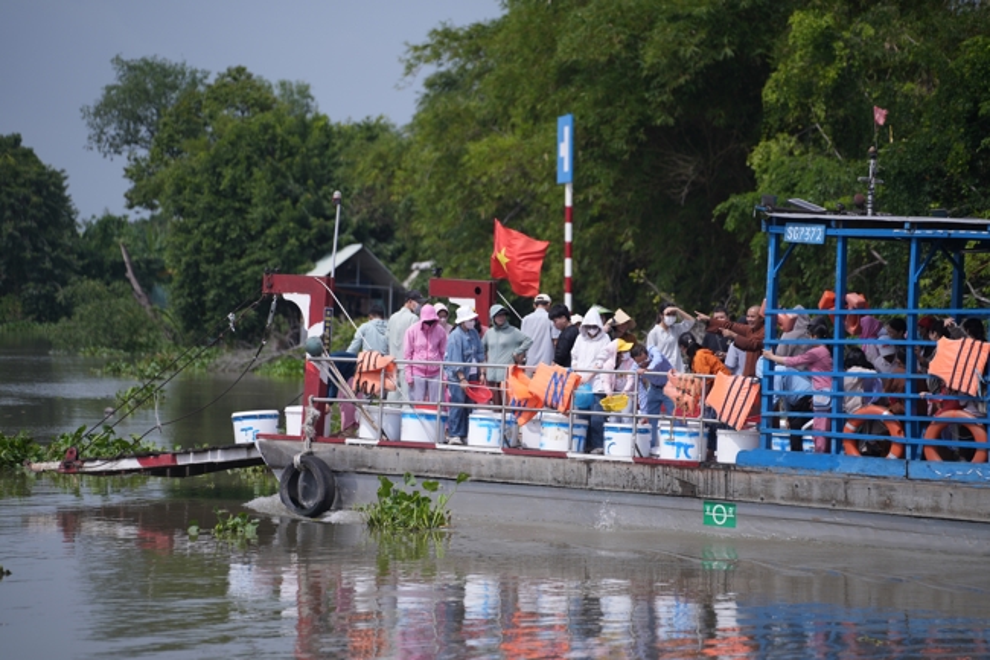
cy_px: 330
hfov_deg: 13.7
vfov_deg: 9.1
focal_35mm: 150
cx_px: 495
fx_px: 4124
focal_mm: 150
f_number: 2.8
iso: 100
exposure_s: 1/2500
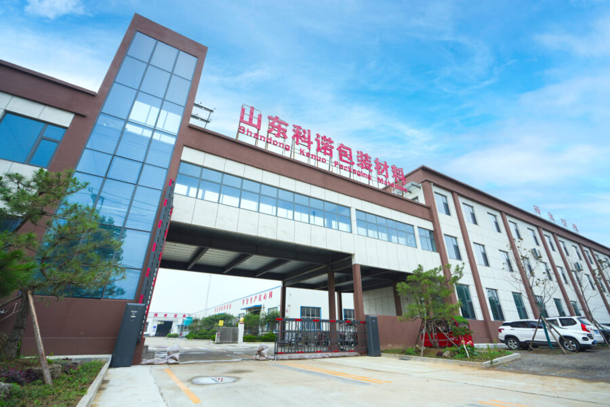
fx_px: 271
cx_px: 305
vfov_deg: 73.7
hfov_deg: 96.7
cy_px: 204
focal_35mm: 16
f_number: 4
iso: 100
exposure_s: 1/640
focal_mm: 16
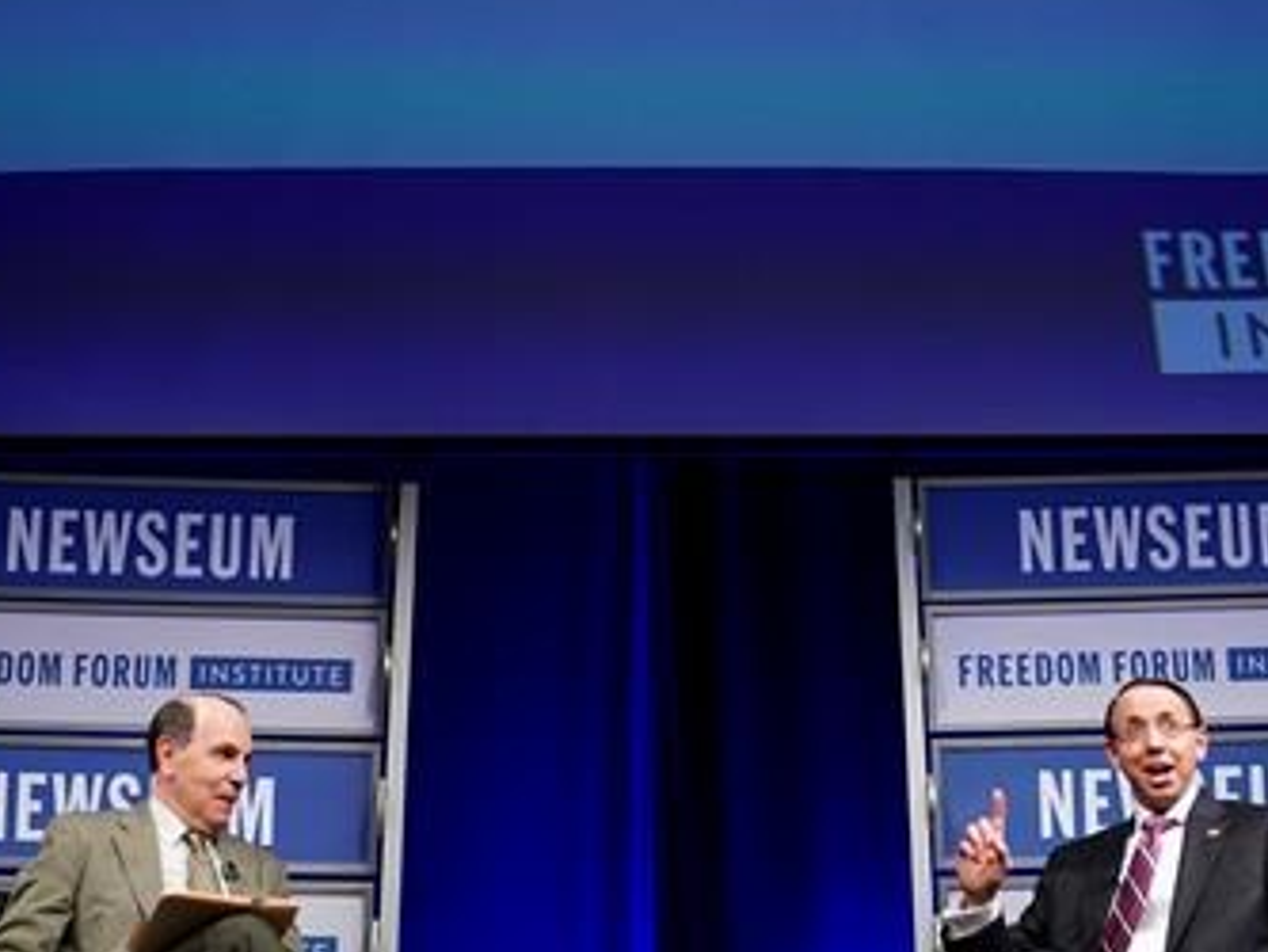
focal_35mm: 45
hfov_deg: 42.1
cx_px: 636
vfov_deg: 32.2
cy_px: 406
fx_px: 1649
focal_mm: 24
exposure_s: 1/640
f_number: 3.2
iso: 4000
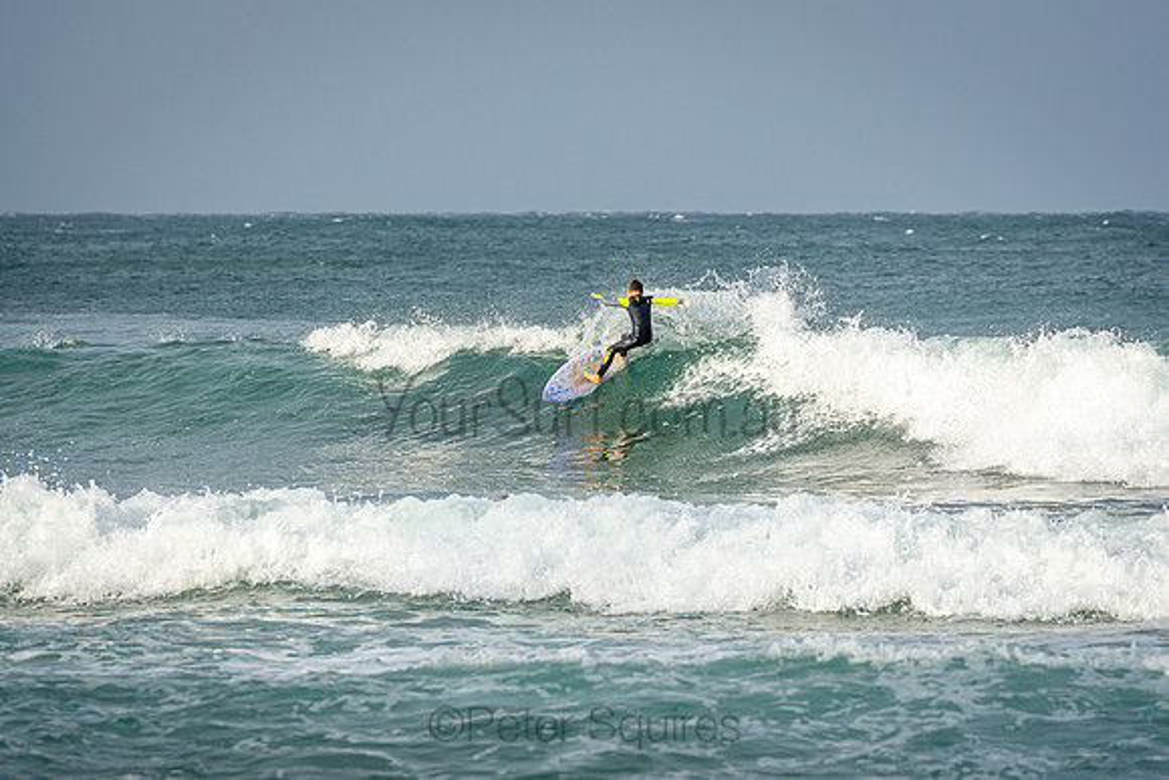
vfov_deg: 4.3
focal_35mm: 321
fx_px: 10429
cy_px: 390
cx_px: 584
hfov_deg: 6.4
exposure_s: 1/1600
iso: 200
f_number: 5.6
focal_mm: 200
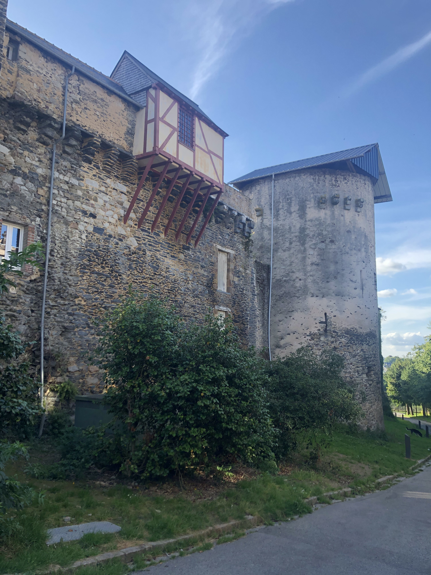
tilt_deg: +9.2
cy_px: 288
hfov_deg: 49.7
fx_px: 465
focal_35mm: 28
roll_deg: -0.7
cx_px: 216
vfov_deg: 63.4
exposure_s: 1/552
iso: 20
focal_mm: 4
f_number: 1.8
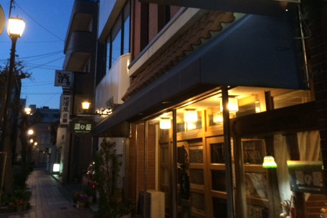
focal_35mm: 39
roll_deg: -0.7
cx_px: 149
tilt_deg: +15.9
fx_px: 354
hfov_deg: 49.5
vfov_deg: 33.7
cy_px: 64
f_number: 2.2
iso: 250
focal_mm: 4.15
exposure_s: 1/30
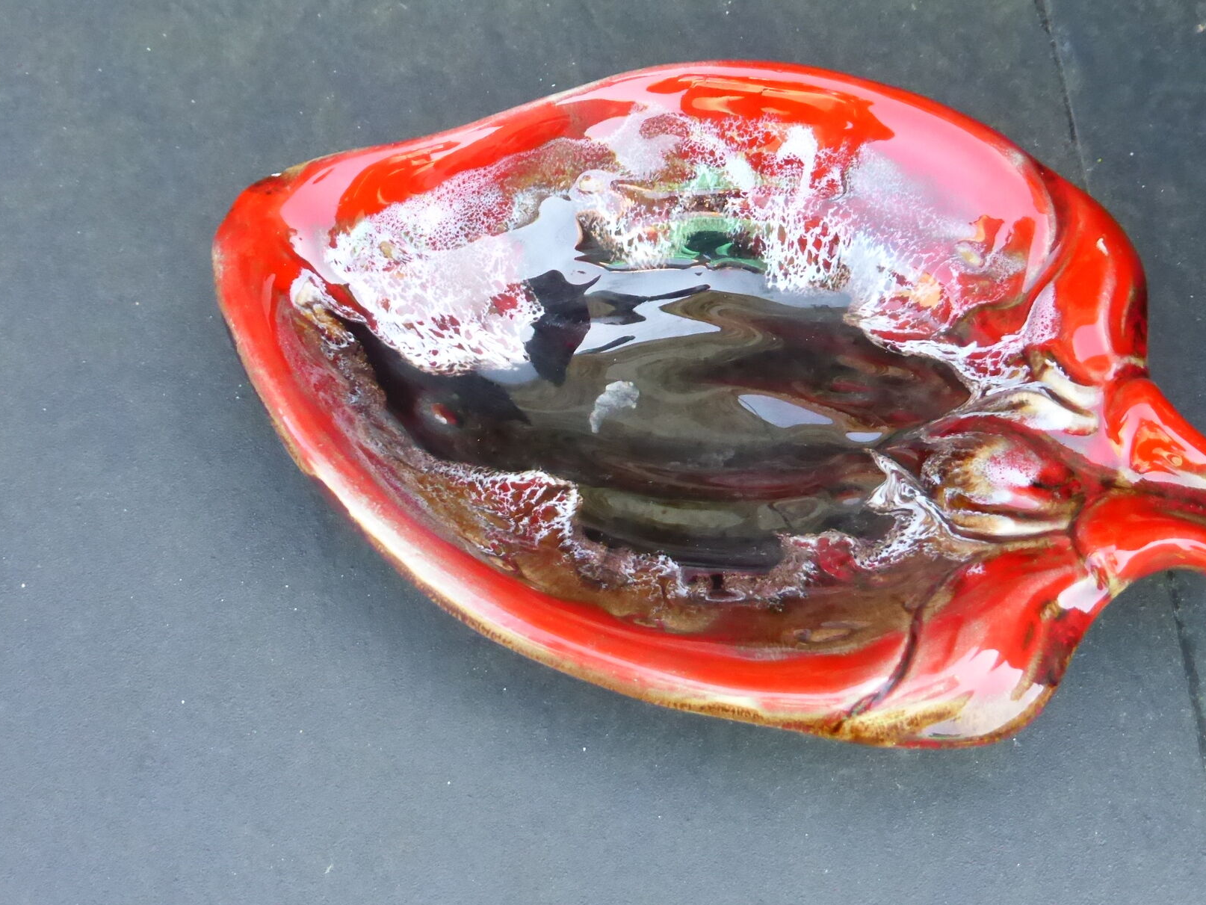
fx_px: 1986
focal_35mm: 57
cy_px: 453
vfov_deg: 25.7
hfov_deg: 33.7
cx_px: 681
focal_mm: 7.9
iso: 1000
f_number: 4.1
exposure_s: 1/250
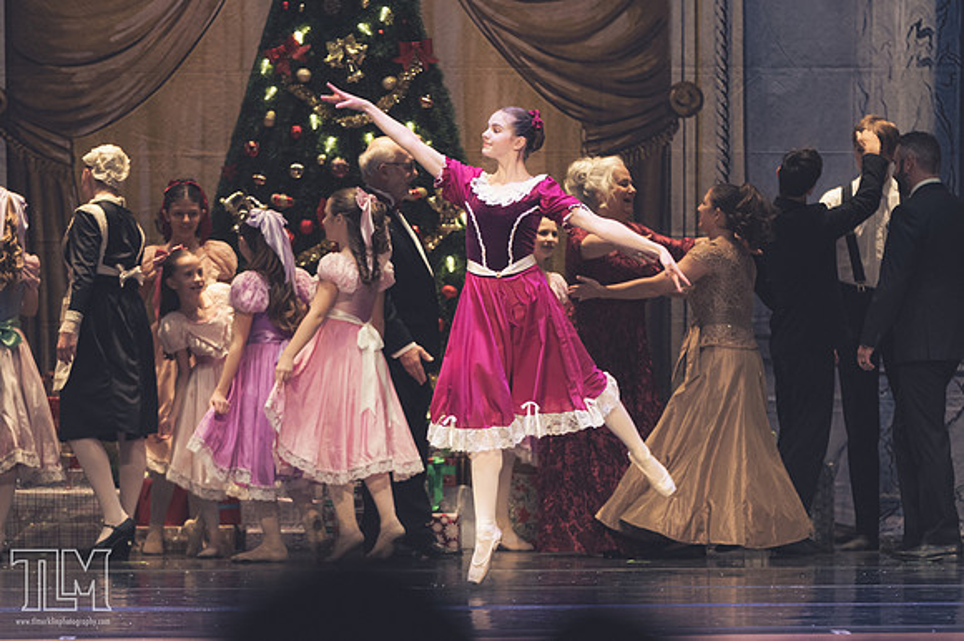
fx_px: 8028
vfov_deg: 4.6
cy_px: 320
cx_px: 482
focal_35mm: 300
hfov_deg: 6.9
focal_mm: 200
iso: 1000
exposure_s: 1/320
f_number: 2.8
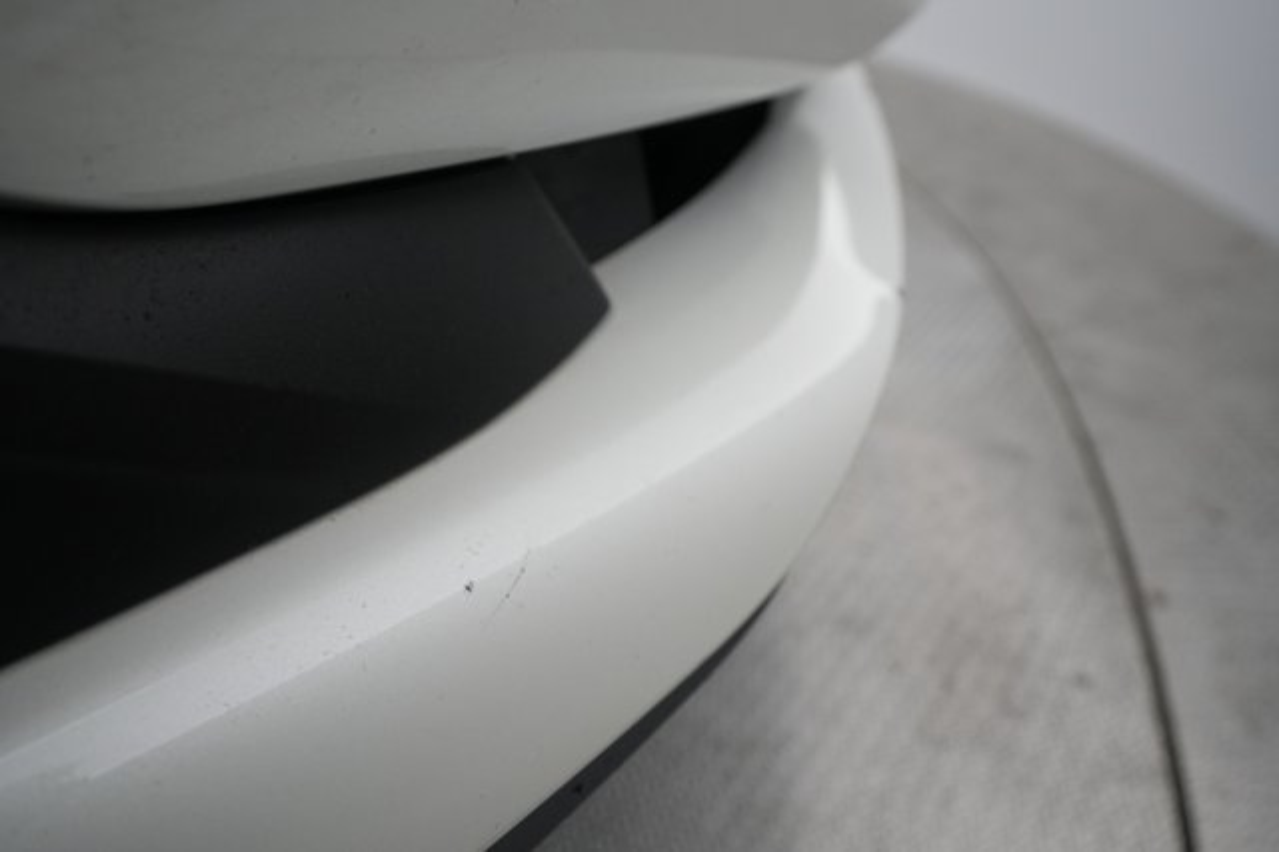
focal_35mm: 27
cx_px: 640
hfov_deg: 67.4
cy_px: 426
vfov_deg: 47.9
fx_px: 959
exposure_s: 1/100
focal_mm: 27
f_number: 5.6
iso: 2500
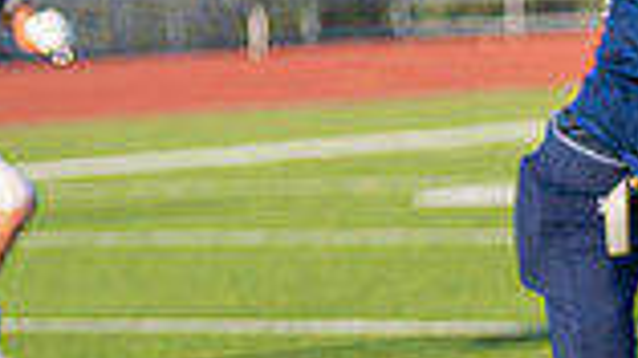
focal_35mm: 365
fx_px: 6170
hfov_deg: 5.8
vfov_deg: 3.3
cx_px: 1051
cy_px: 419
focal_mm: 83
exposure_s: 1/3200
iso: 320
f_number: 2.8
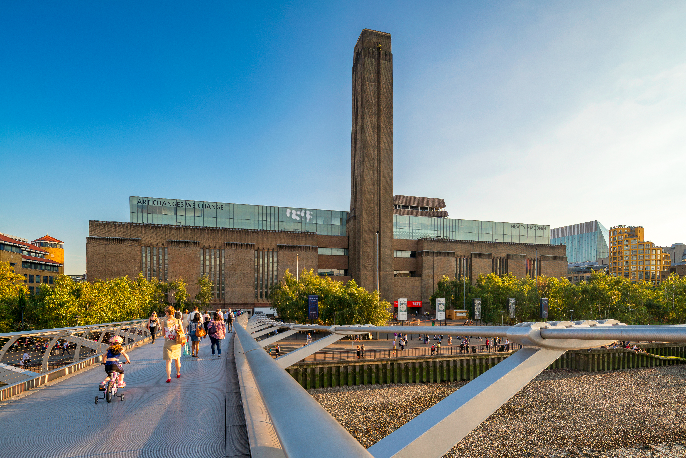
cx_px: 343
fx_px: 324
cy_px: 229
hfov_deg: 93.3
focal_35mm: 17
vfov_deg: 70.5
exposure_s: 1/125
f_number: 9
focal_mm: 17
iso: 100
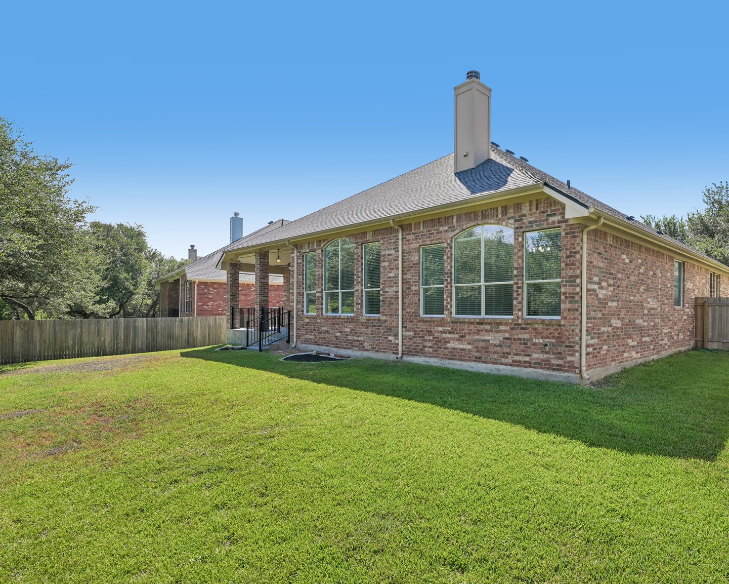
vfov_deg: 68.0
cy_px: 314
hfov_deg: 78.5
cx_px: 469
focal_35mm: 20
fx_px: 432
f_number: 6.7
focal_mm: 15
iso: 100
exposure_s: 1/250
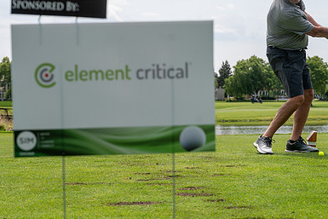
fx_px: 674
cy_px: 70
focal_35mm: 74
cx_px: 197
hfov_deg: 27.3
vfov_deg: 18.4
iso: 250
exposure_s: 1/1600
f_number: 5
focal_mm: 49
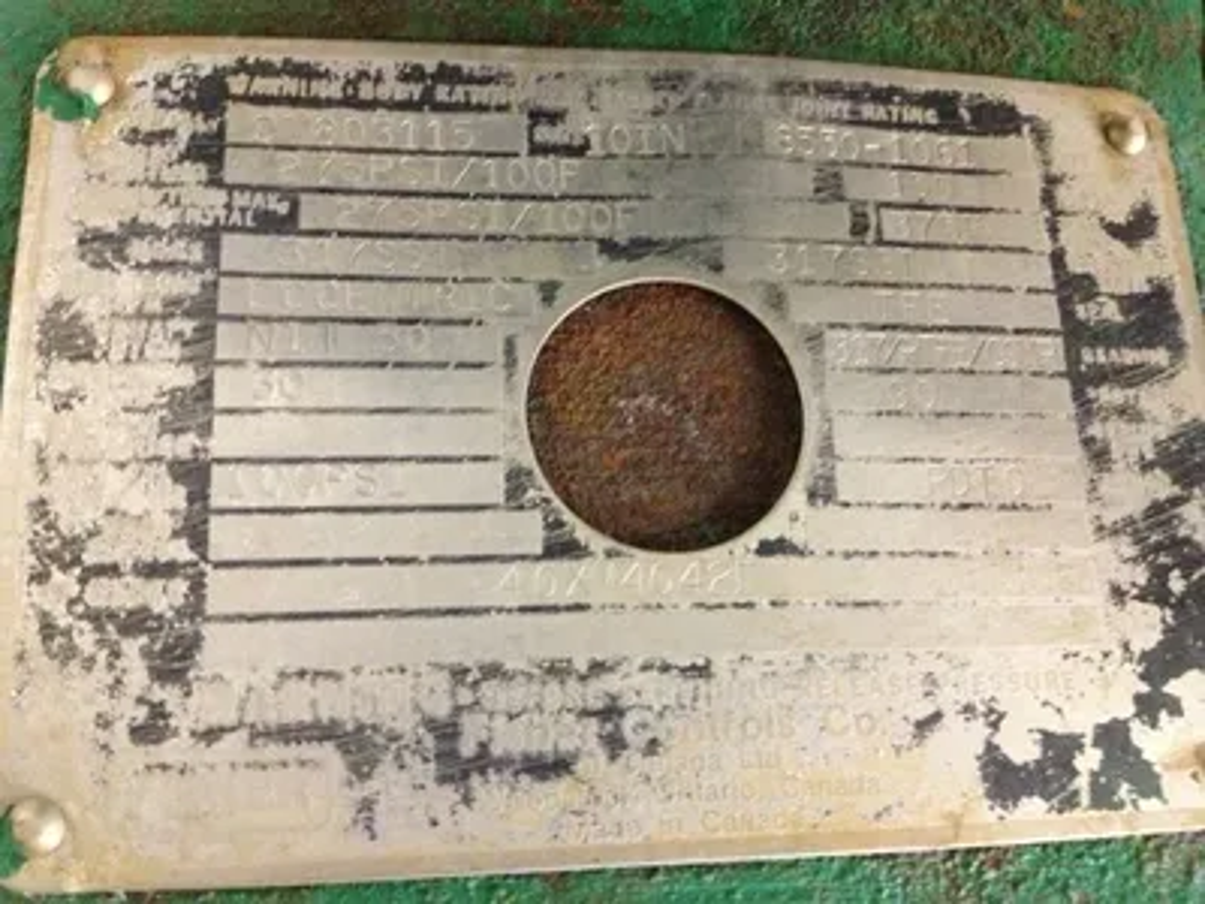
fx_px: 1218
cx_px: 602
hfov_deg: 52.6
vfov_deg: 40.7
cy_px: 452
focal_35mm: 35
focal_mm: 4.28
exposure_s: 1/15
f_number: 2.4
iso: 500
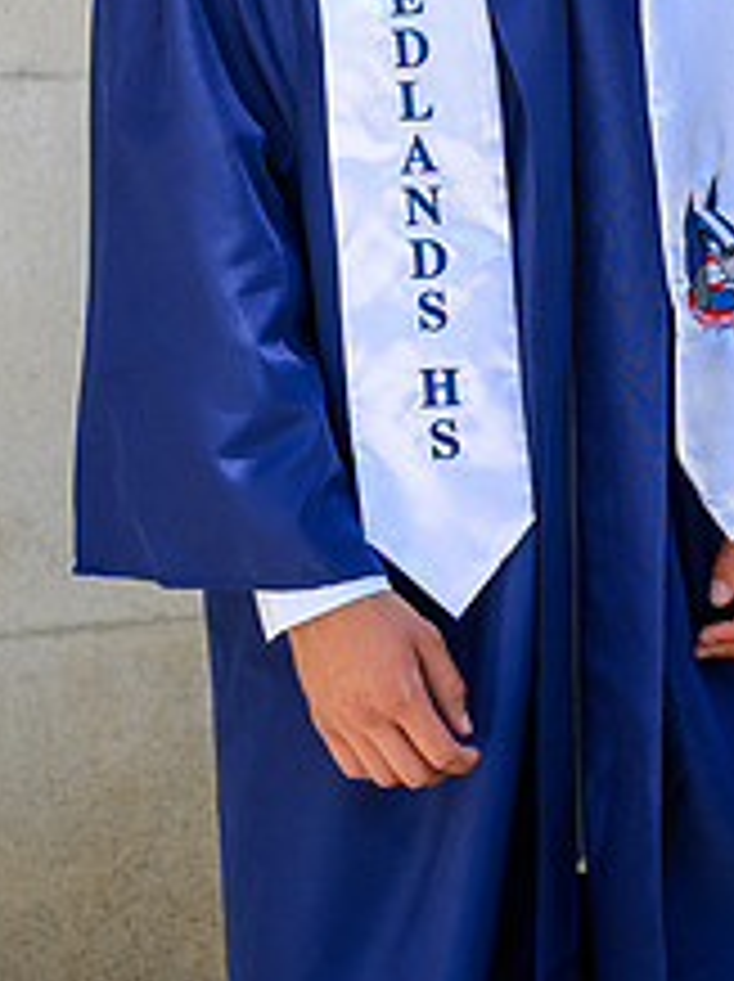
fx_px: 4787
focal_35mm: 169
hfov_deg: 8.8
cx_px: 500
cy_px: 18
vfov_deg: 11.6
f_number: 5.6
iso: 100
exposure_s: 1/200
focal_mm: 85
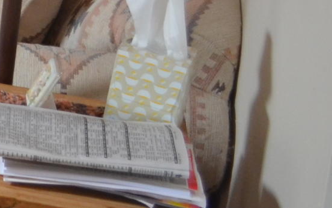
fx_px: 1349
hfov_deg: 11.3
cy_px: -249
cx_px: -501
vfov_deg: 8.2
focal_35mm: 149
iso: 800
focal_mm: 18
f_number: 3.5
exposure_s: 1/50
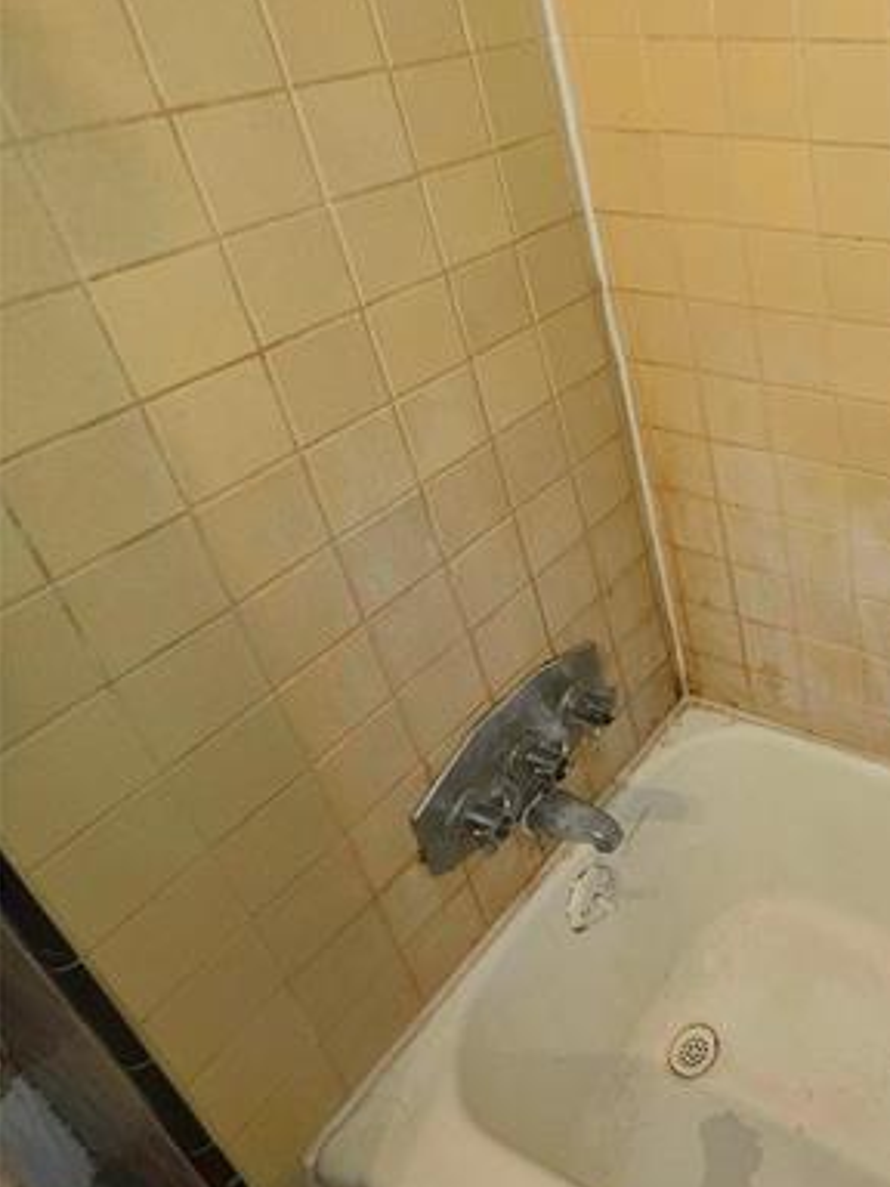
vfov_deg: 65.2
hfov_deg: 45.1
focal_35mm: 26
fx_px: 891
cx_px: 887
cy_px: 380
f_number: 1.9
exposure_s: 1/60.2
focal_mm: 2.2
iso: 80
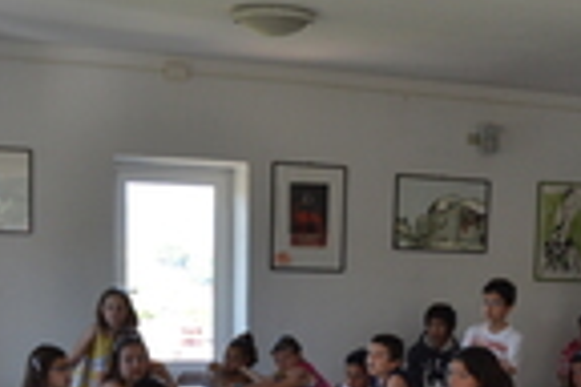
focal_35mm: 75
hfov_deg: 26.3
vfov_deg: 17.5
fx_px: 1210
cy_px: 433
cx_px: 492
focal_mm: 18
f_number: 5.6
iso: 400
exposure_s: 1/125
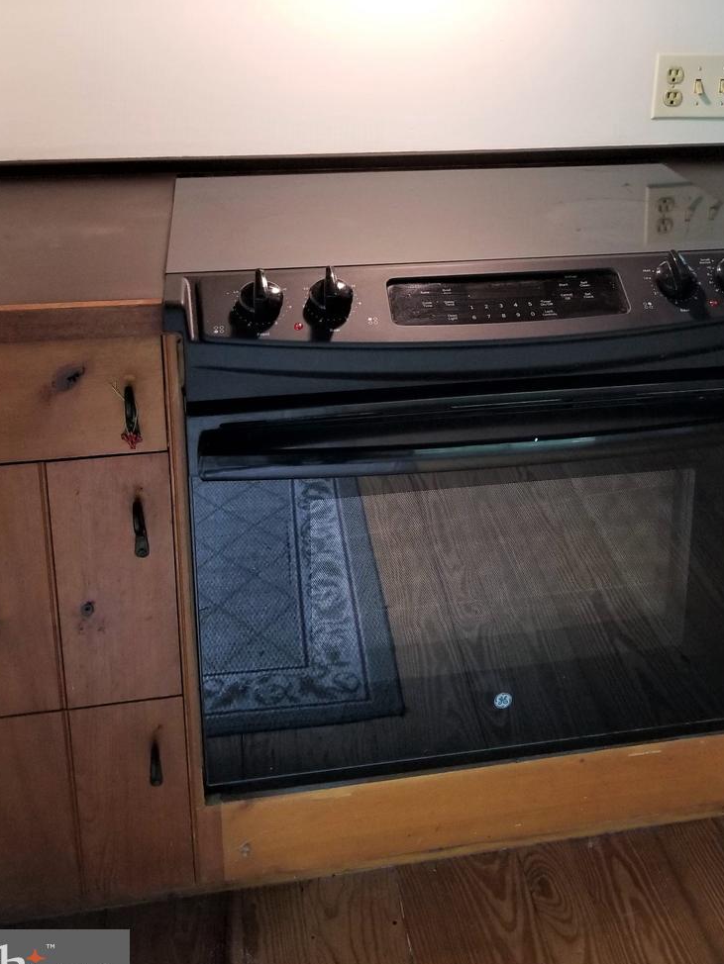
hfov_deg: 35.0
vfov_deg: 44.4
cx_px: 453
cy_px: 250
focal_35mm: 41
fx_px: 1143
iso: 160
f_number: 1.7
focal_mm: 4.3
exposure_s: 1/30
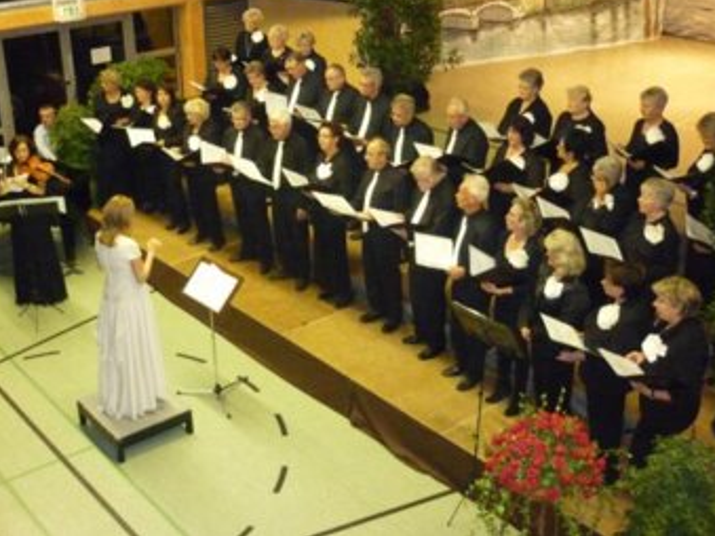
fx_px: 950
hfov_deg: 41.2
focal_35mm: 46
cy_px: 222
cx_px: 316
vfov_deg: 31.4
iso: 1000
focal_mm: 6.4
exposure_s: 1/30
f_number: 3
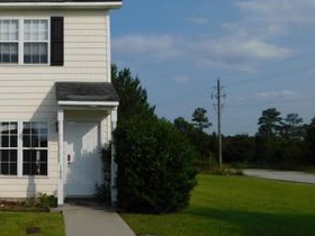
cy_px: 129
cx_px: 35
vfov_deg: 35.1
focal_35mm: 41
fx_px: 373
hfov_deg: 42.2
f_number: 6
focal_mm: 4
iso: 125
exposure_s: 1/1000
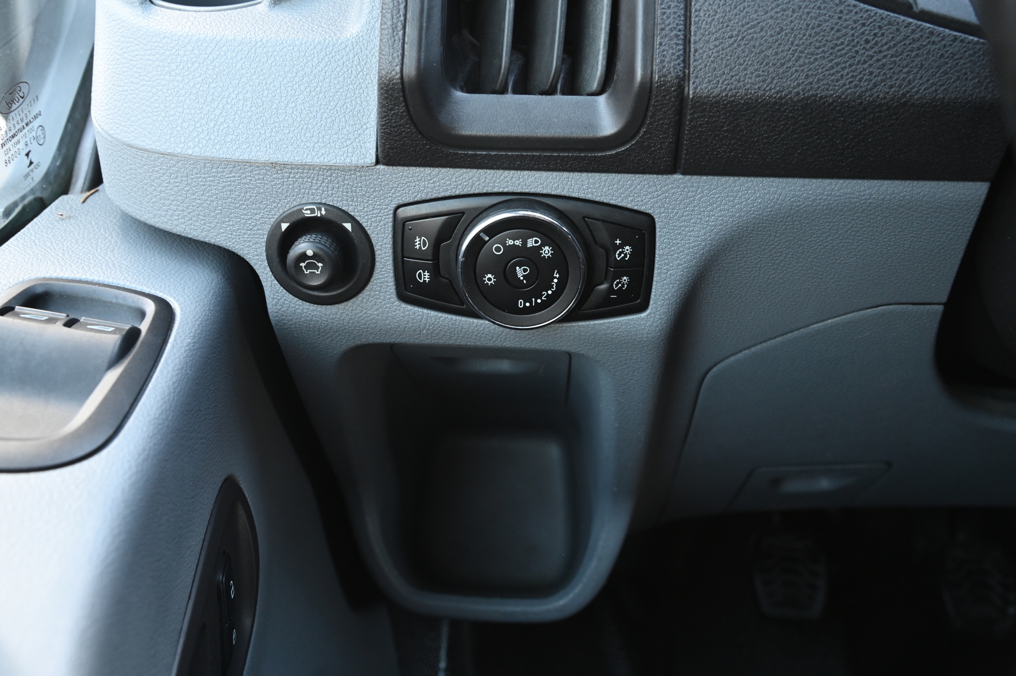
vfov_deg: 33.4
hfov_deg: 48.5
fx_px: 1128
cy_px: 338
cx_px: 508
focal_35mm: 40
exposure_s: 1/50
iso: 2000
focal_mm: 40
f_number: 7.1
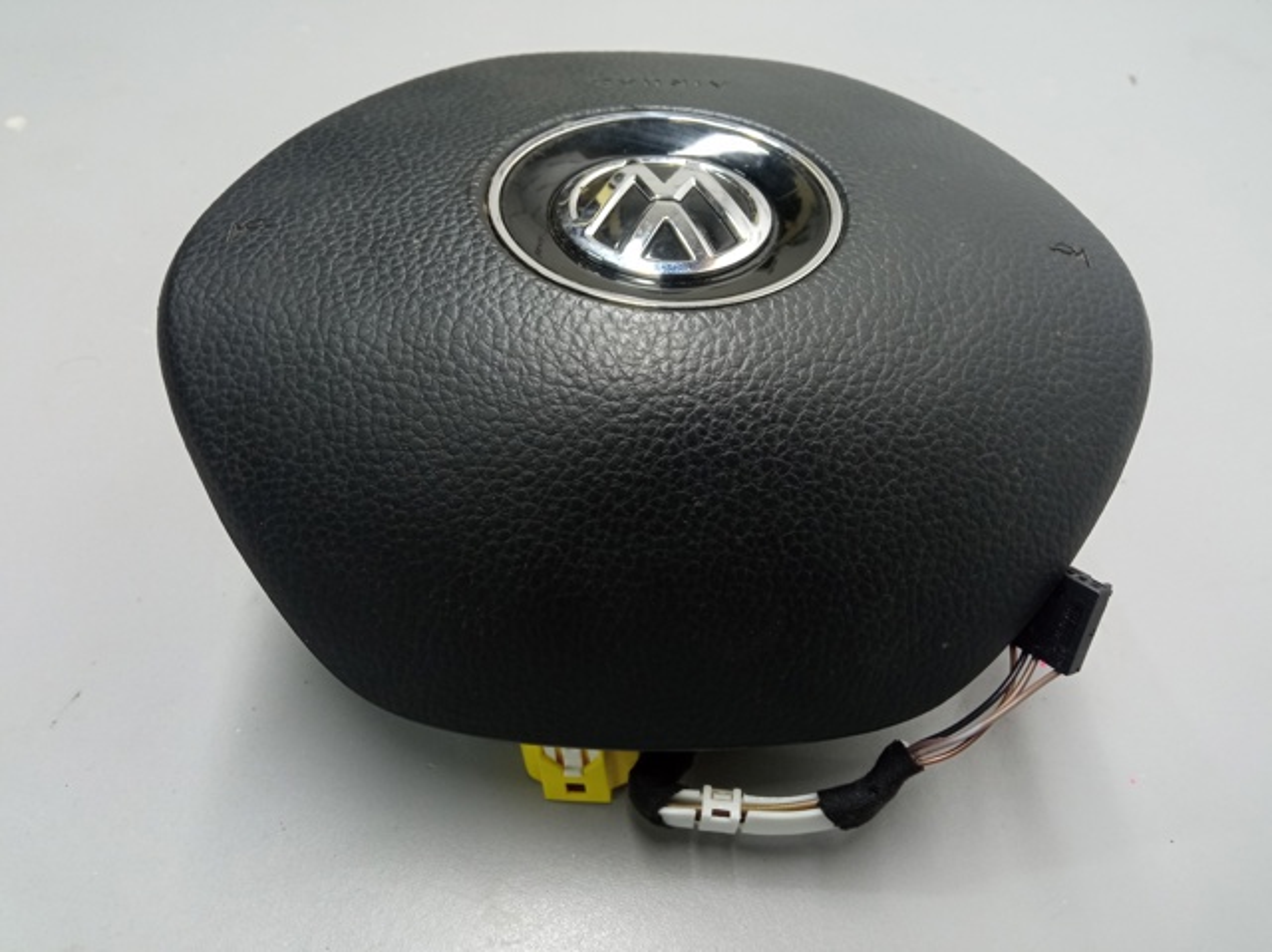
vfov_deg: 51.3
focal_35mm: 27
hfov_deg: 65.4
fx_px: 991
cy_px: 476
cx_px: 636
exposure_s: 1/25
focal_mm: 3.79
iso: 391
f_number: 2.2
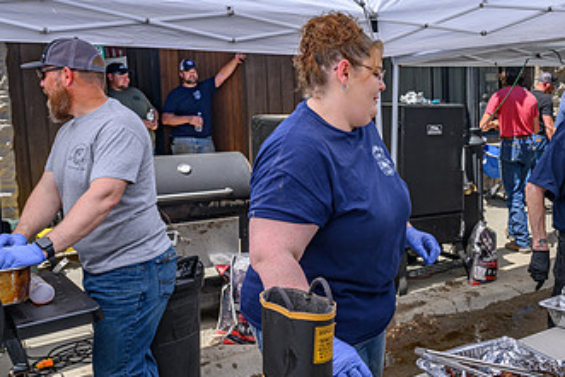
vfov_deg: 31.9
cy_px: 166
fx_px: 659
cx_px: 437
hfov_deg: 44.5
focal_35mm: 42
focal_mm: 24
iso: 200
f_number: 5.6
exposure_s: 1/800
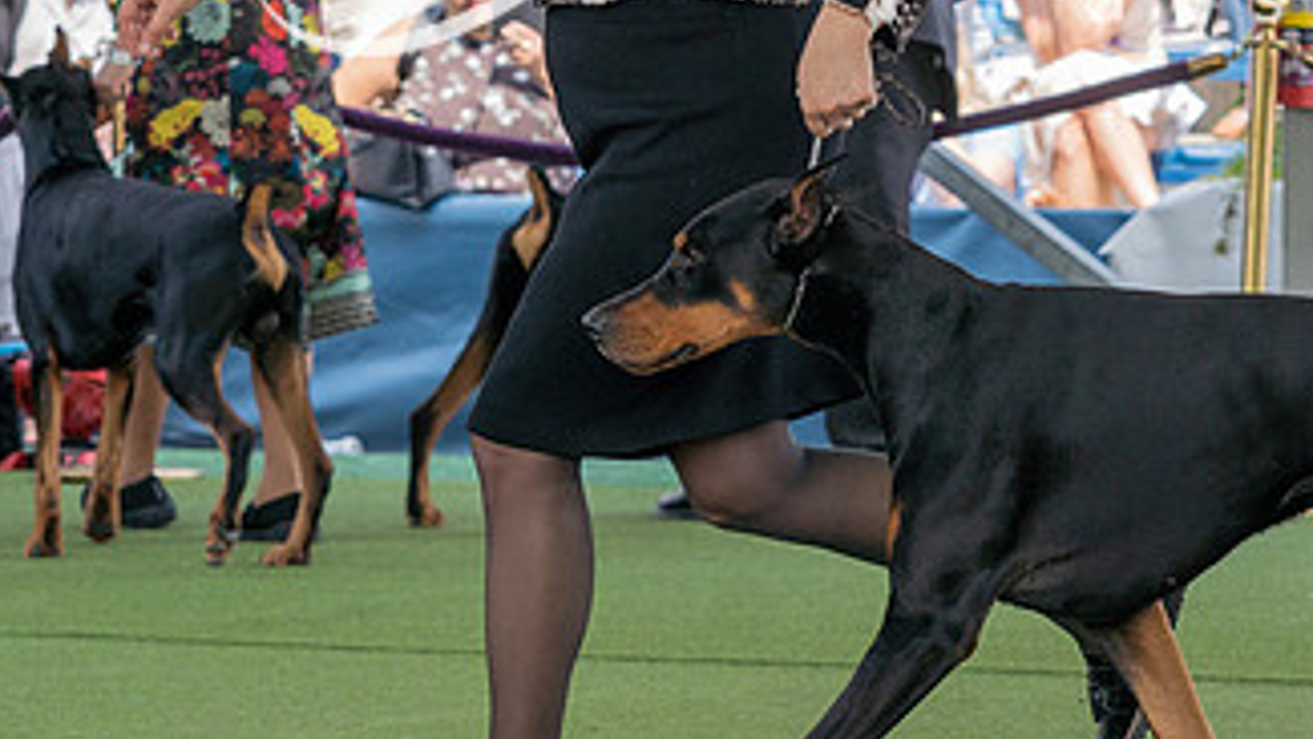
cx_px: 715
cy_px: 76
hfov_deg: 8.9
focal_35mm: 242
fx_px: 8427
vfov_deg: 5.0
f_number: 4.5
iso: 400
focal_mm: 95
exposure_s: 1/800
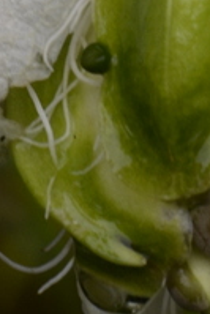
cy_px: 112
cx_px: 312
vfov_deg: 3.3
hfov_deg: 2.2
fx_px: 5441
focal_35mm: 623
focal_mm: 92
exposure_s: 1/100
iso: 250
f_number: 13
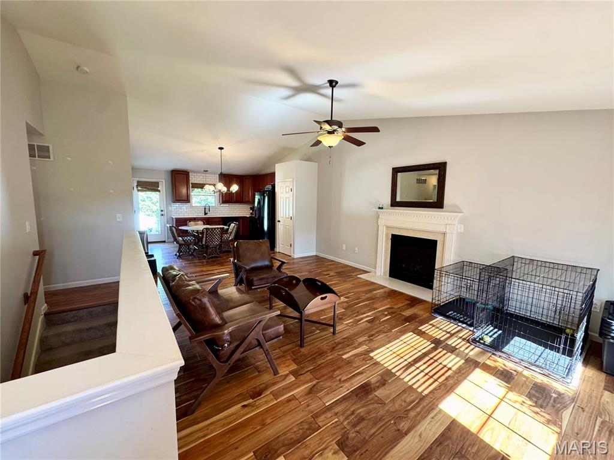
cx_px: 307
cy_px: 230
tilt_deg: -6.8
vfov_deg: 85.7
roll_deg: -1.0
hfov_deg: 102.1
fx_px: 248
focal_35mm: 14
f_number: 2.2
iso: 320
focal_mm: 2.22
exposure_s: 1/60
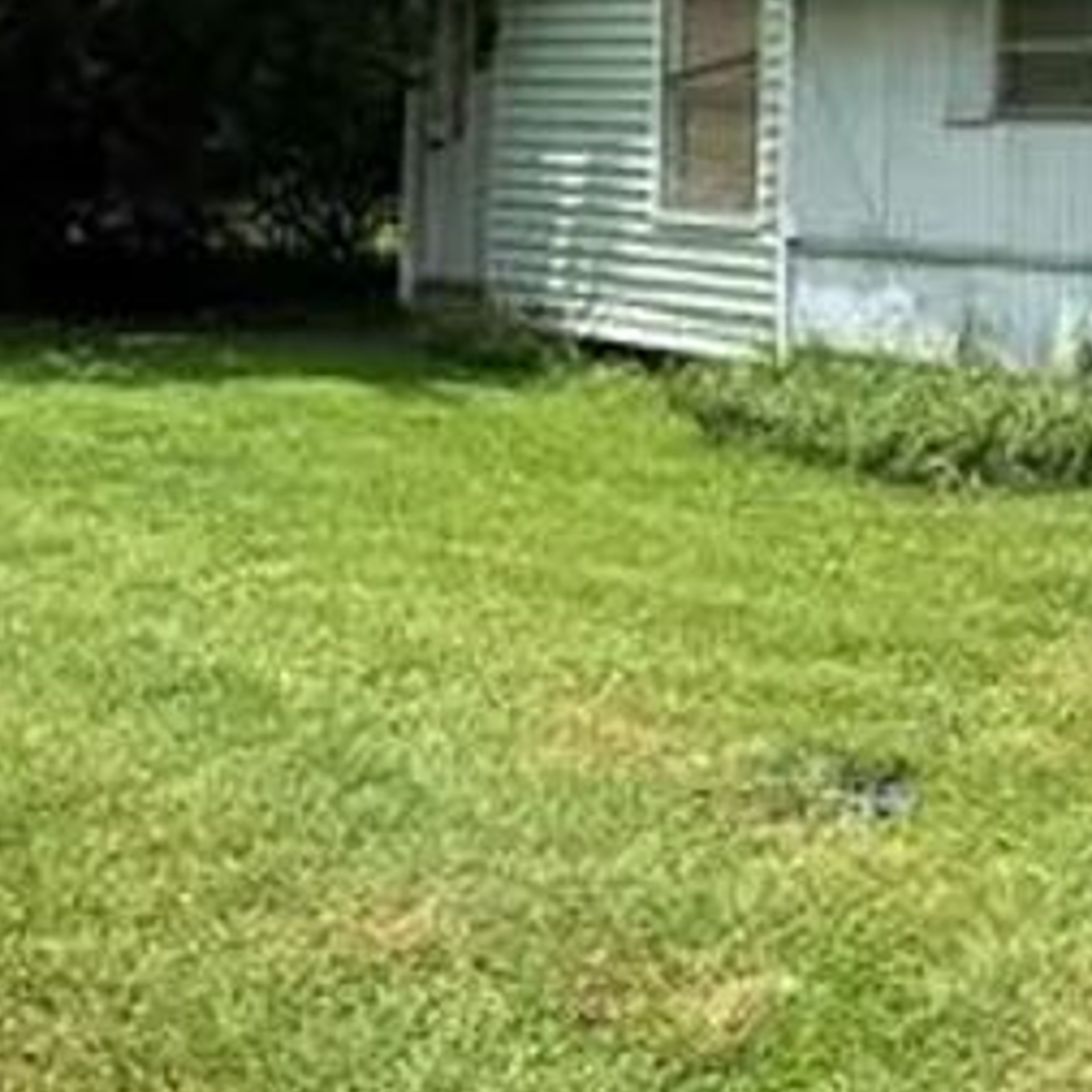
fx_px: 1785
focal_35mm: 50
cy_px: 91
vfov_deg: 32.2
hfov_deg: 31.1
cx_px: 1135
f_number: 2.2
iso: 40
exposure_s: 1/1395
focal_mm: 2.22
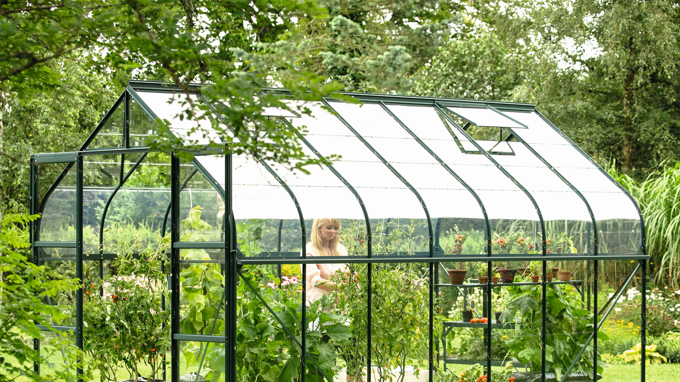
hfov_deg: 19.5
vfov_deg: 11.0
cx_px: 342
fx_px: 1983
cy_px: 251
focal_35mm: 110
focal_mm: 50
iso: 100
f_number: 2.8
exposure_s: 1/125
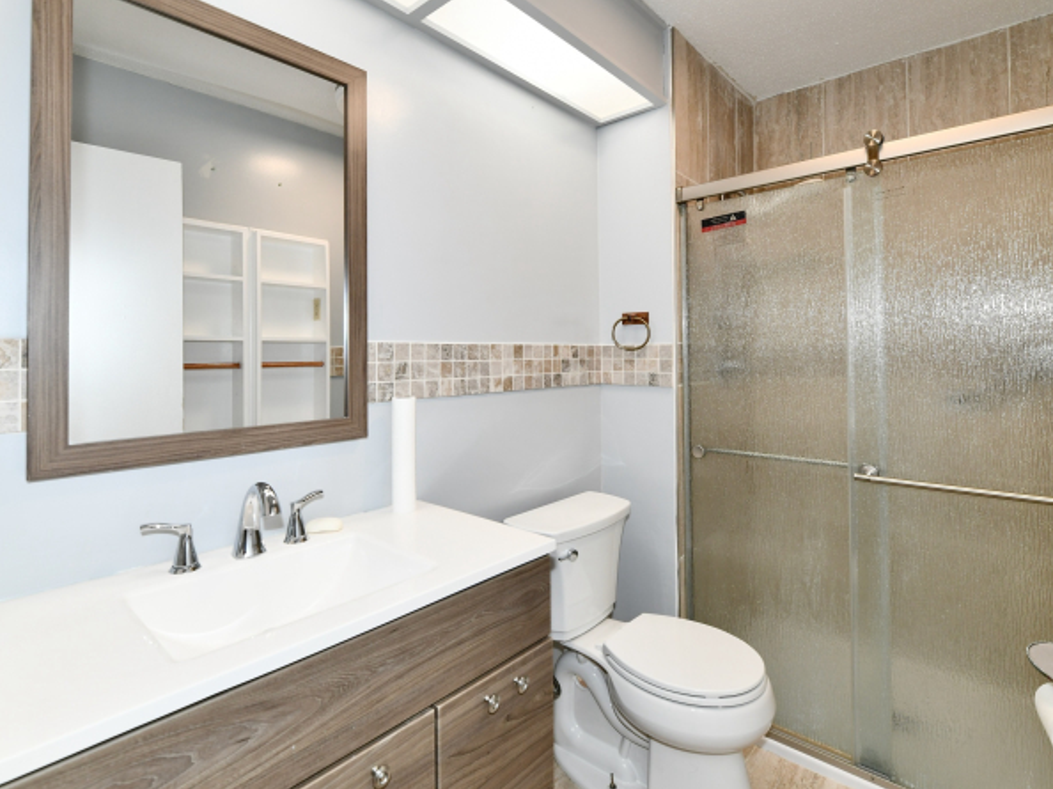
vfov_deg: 74.6
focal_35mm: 17
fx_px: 517
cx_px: 525
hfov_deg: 91.1
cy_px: 365
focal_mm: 14
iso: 640
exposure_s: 1/60
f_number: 6.3
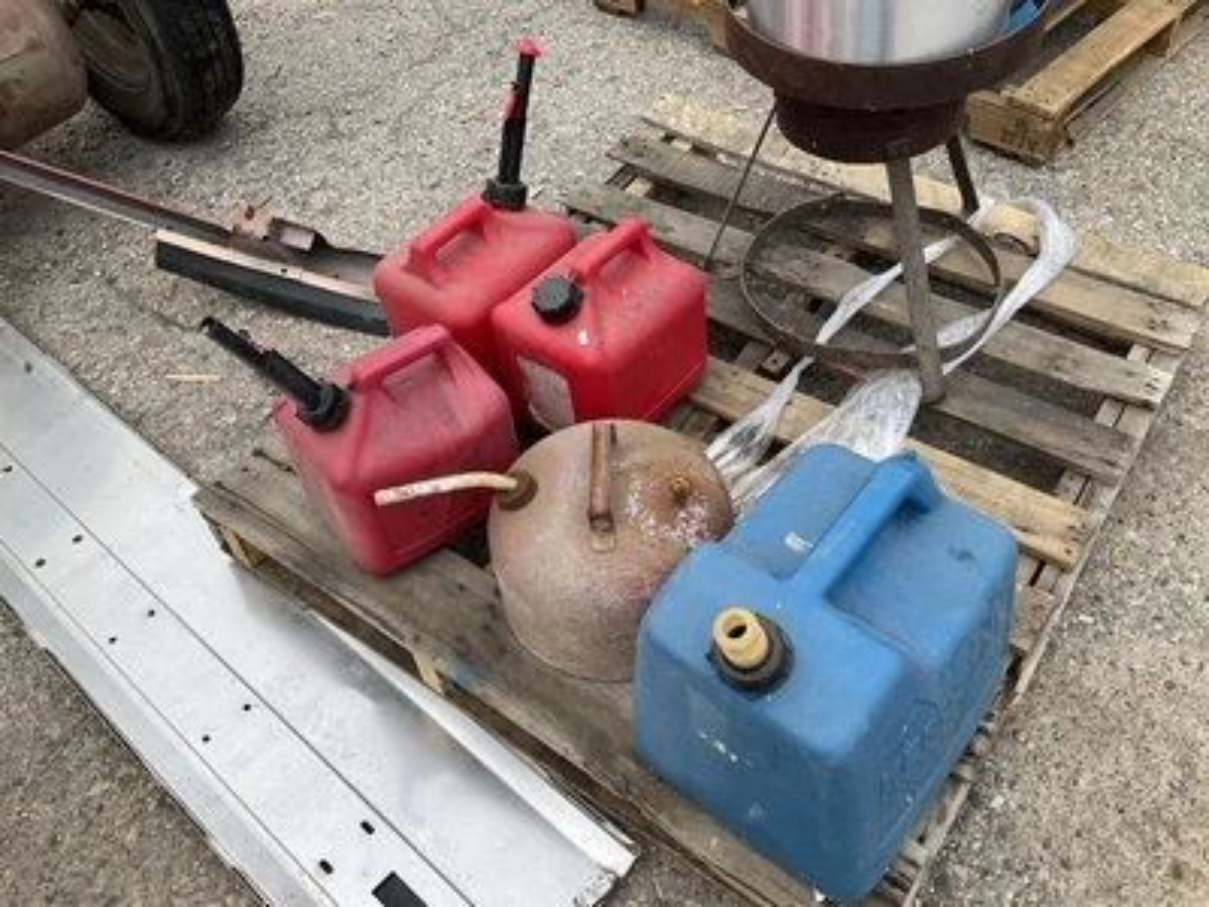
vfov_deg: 48.2
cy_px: 454
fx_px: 1013
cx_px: 604
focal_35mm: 29
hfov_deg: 61.7
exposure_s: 1/1279
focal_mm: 3
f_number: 1.8
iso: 25
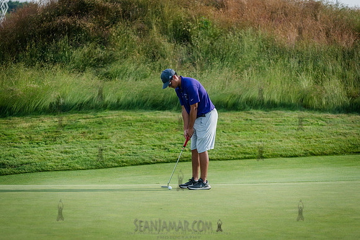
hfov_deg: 14.2
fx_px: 1450
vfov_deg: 9.5
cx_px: 180
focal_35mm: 145
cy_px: 120
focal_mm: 145
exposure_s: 1/800
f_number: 3.5
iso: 125
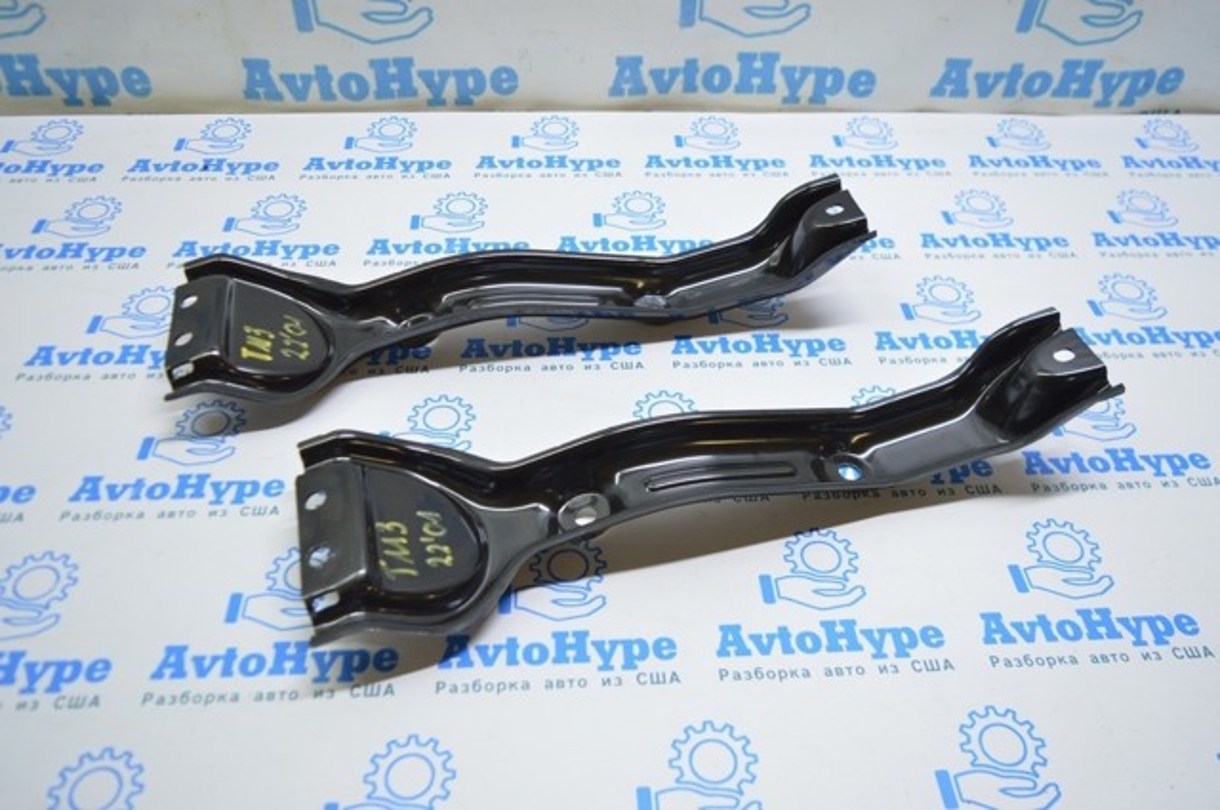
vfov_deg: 43.5
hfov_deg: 62.0
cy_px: 405
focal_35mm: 30
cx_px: 610
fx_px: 1015
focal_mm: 20
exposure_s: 1/50
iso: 400
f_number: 3.5
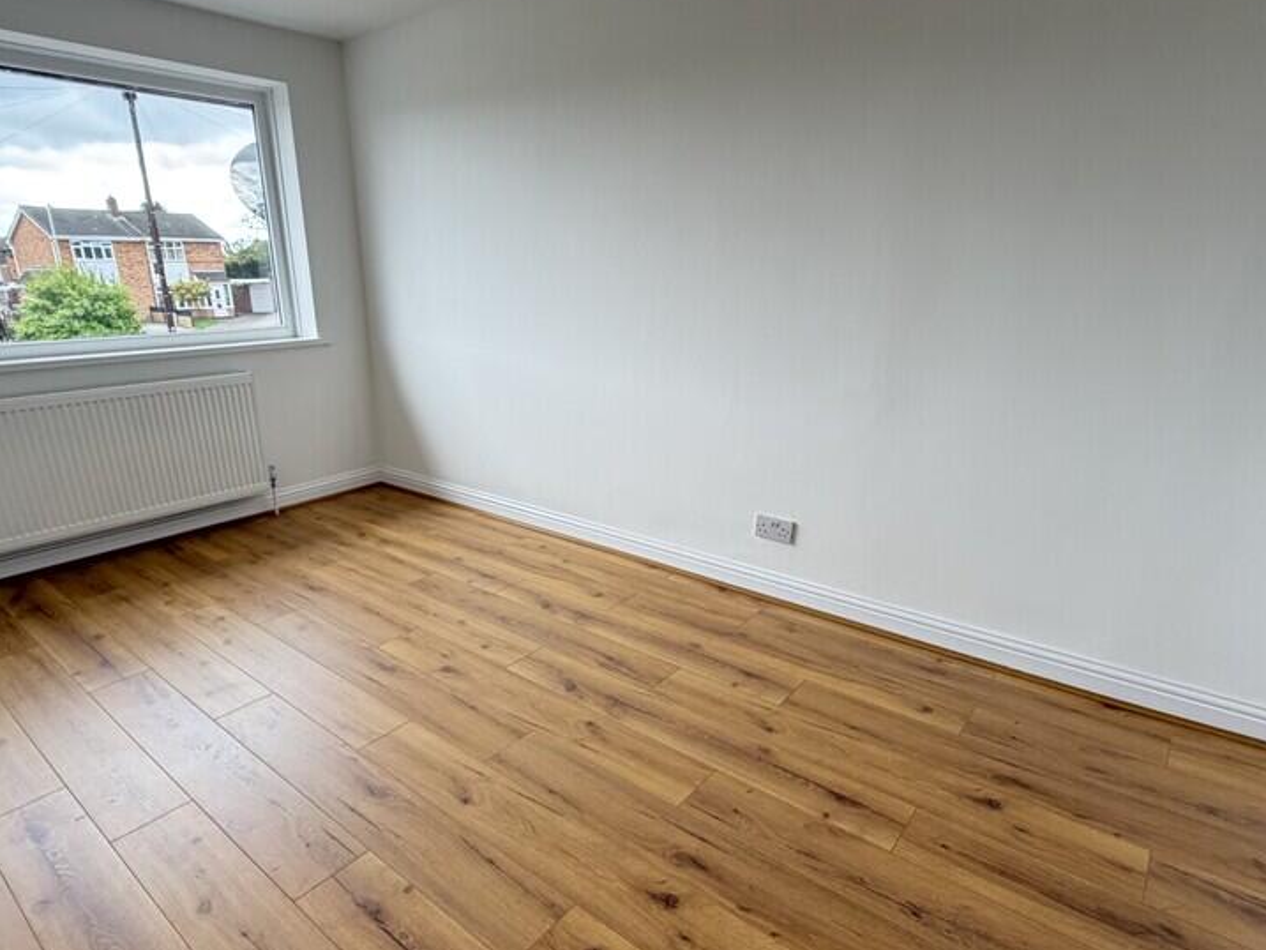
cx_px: 535
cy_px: 567
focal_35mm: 20
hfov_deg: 81.2
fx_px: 732
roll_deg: +0.5
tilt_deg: -22.3
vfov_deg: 65.4
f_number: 2.2
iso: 320
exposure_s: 1/121
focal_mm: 2.22
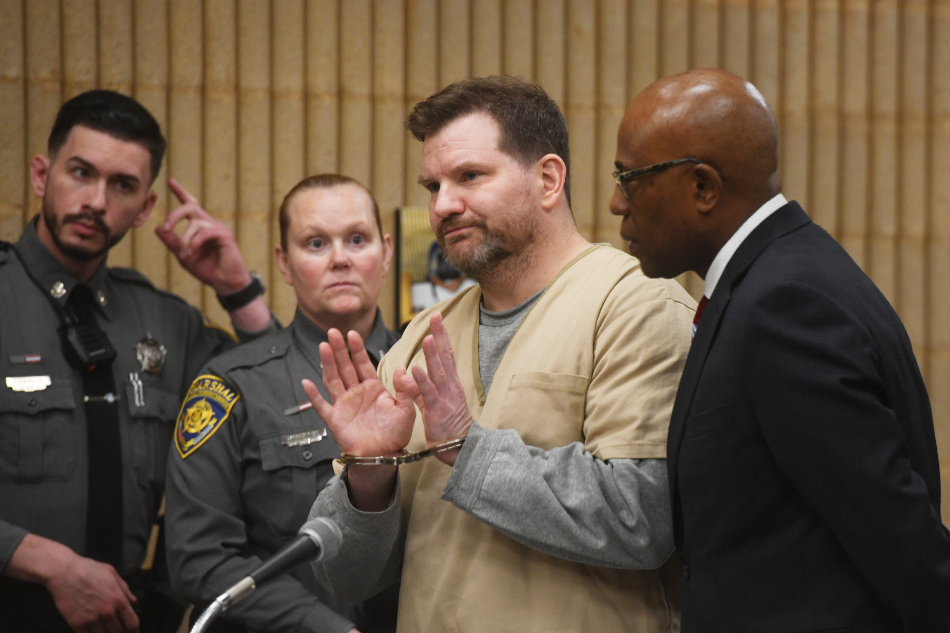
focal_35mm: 200
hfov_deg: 10.3
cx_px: 475
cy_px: 316
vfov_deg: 6.9
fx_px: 5277
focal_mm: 200
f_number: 5
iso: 1600
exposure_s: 1/80
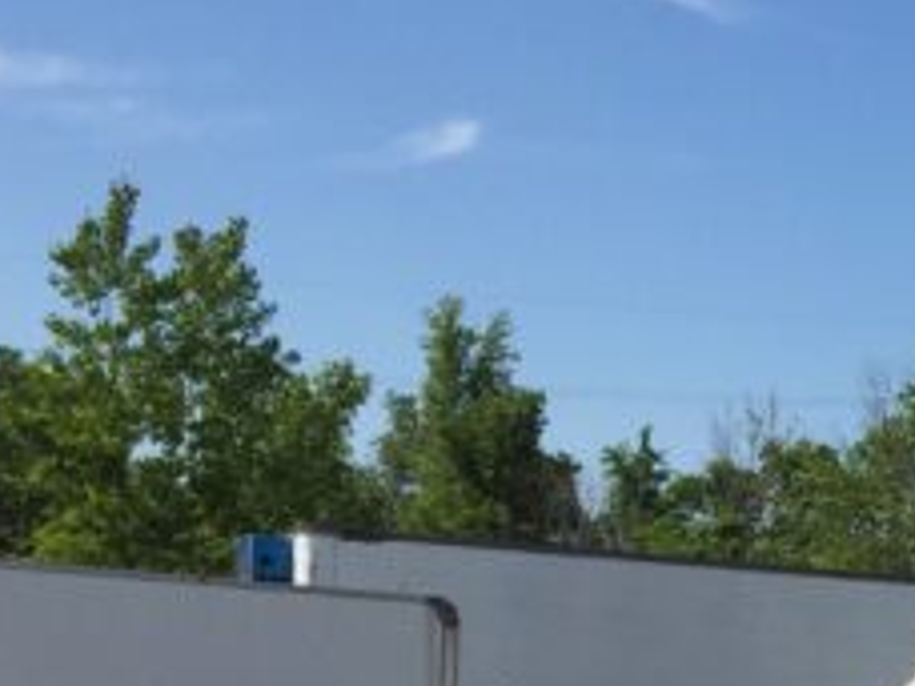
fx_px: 3436
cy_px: 1083
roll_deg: -0.6
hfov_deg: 12.8
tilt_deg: -4.2
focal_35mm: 130
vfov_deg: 10.9
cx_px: 1938
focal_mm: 4.15
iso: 32
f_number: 2.2
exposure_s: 1/2326
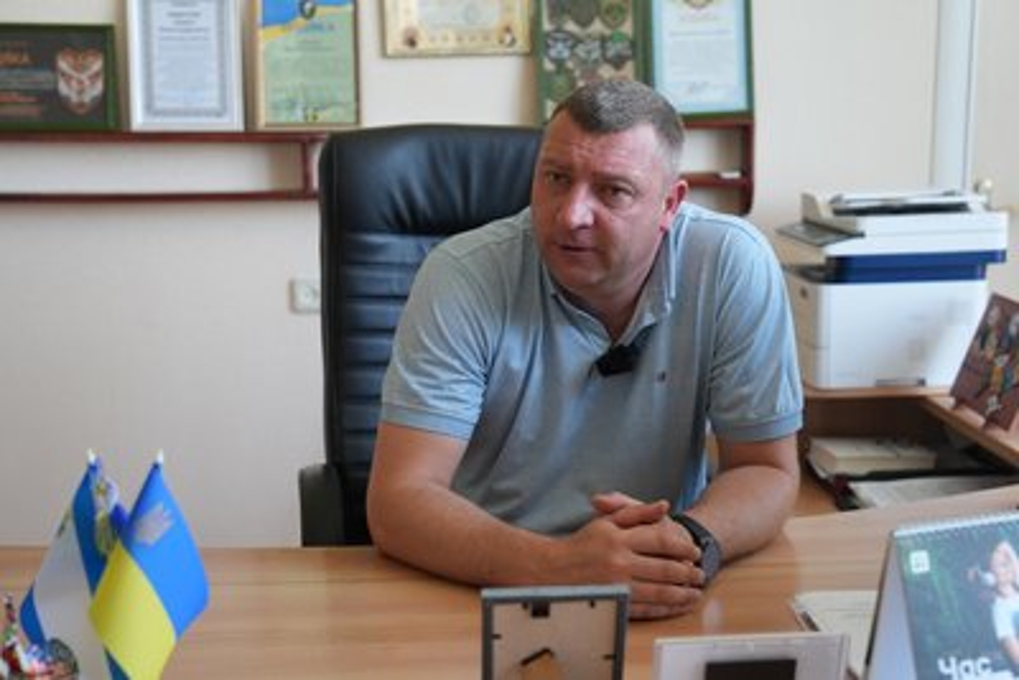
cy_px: 340
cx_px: 510
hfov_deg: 38.2
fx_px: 1472
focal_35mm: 52
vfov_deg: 26.0
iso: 1000
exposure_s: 1/160
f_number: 4
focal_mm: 52
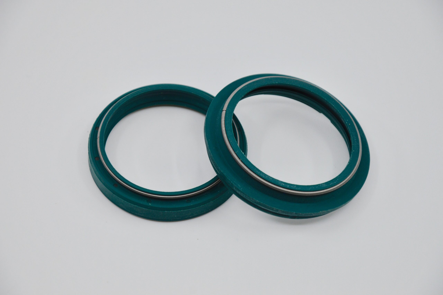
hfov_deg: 13.1
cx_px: 222
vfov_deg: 8.7
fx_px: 1936
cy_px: 148
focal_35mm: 158
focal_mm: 105
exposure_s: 1/200
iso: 100
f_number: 7.1
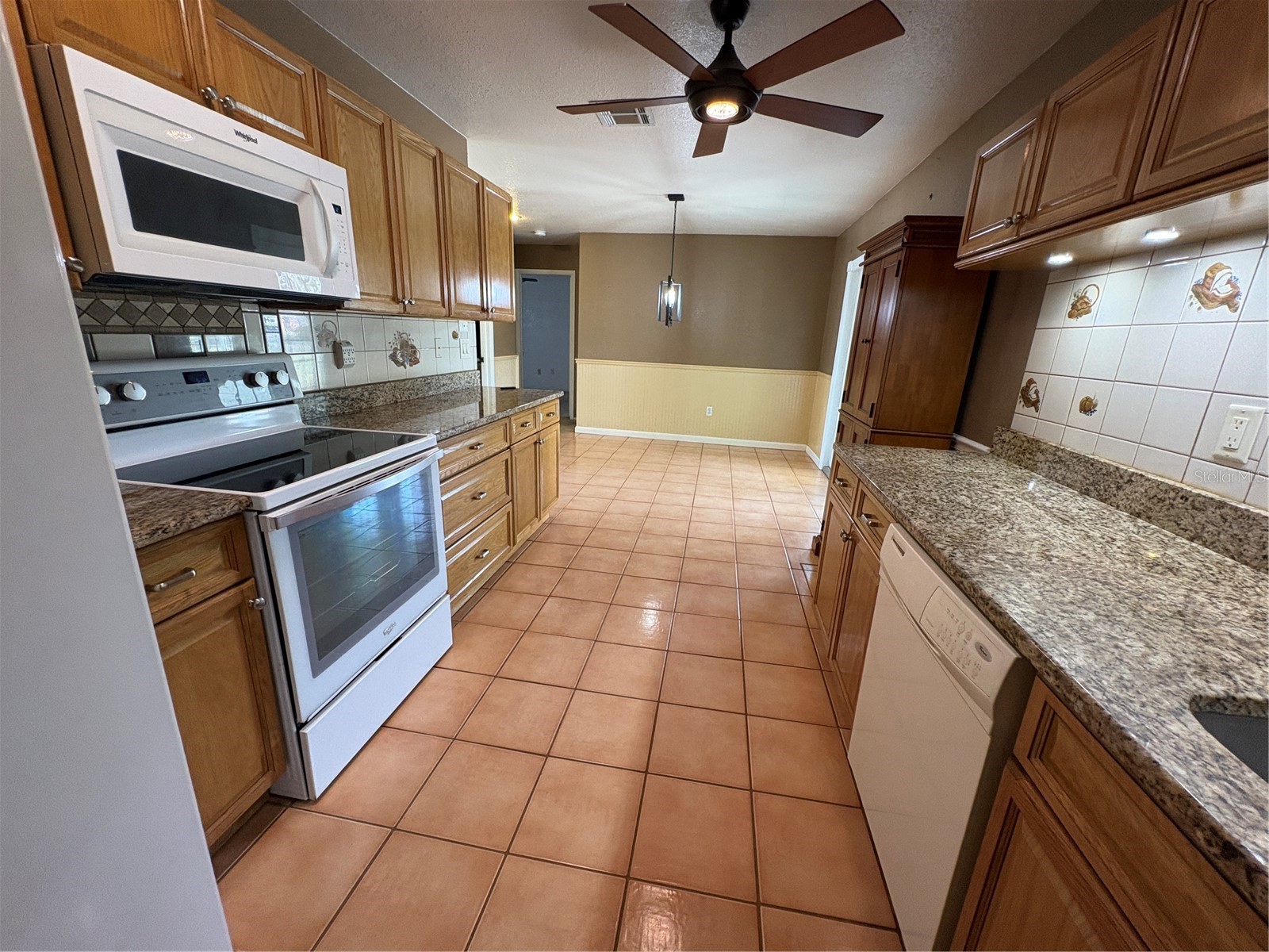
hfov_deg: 102.1
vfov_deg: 85.7
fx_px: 513
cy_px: 476
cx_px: 634
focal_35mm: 14
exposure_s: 1/60
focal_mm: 2.22
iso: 250
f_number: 2.2
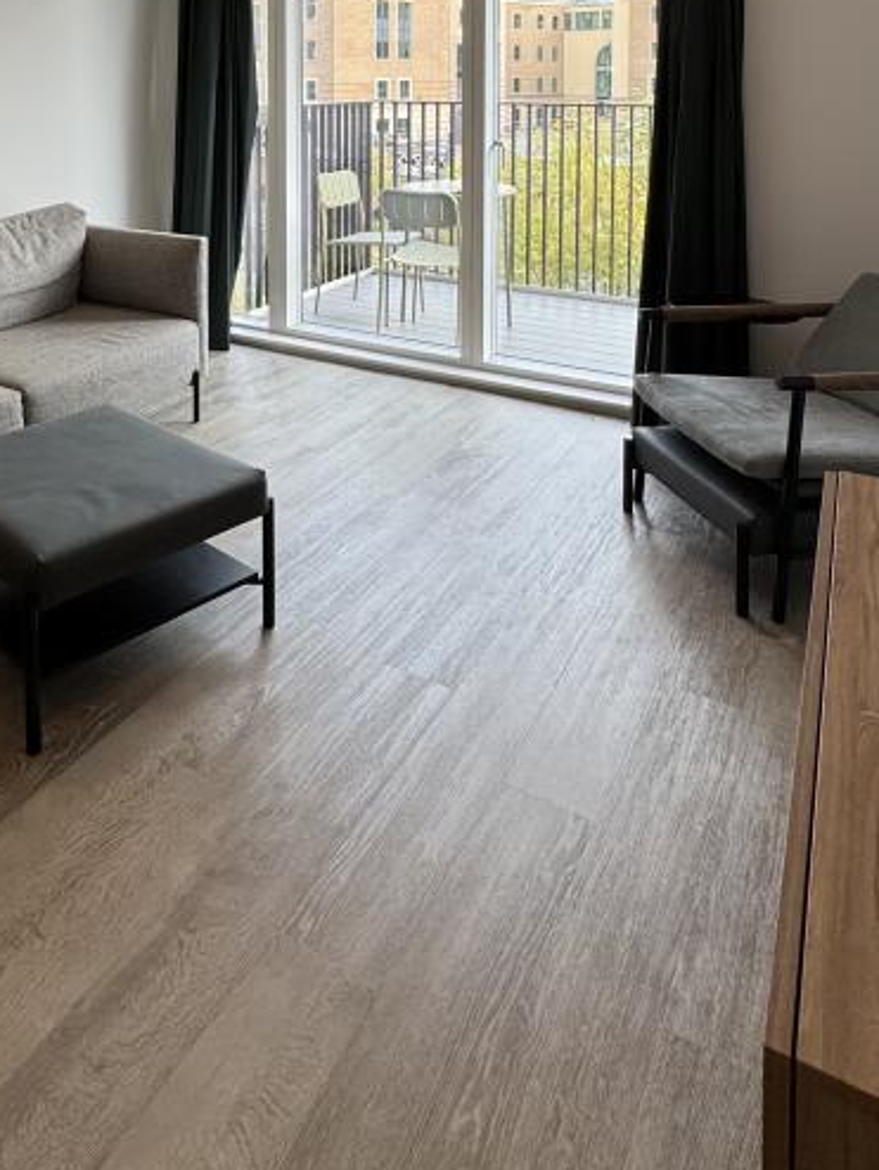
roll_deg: +0.0
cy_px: 118
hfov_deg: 47.0
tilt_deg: -2.8
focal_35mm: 29
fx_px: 981
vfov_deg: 53.9
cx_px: 254
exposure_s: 1/155
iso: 40
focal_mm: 2.22
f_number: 2.2
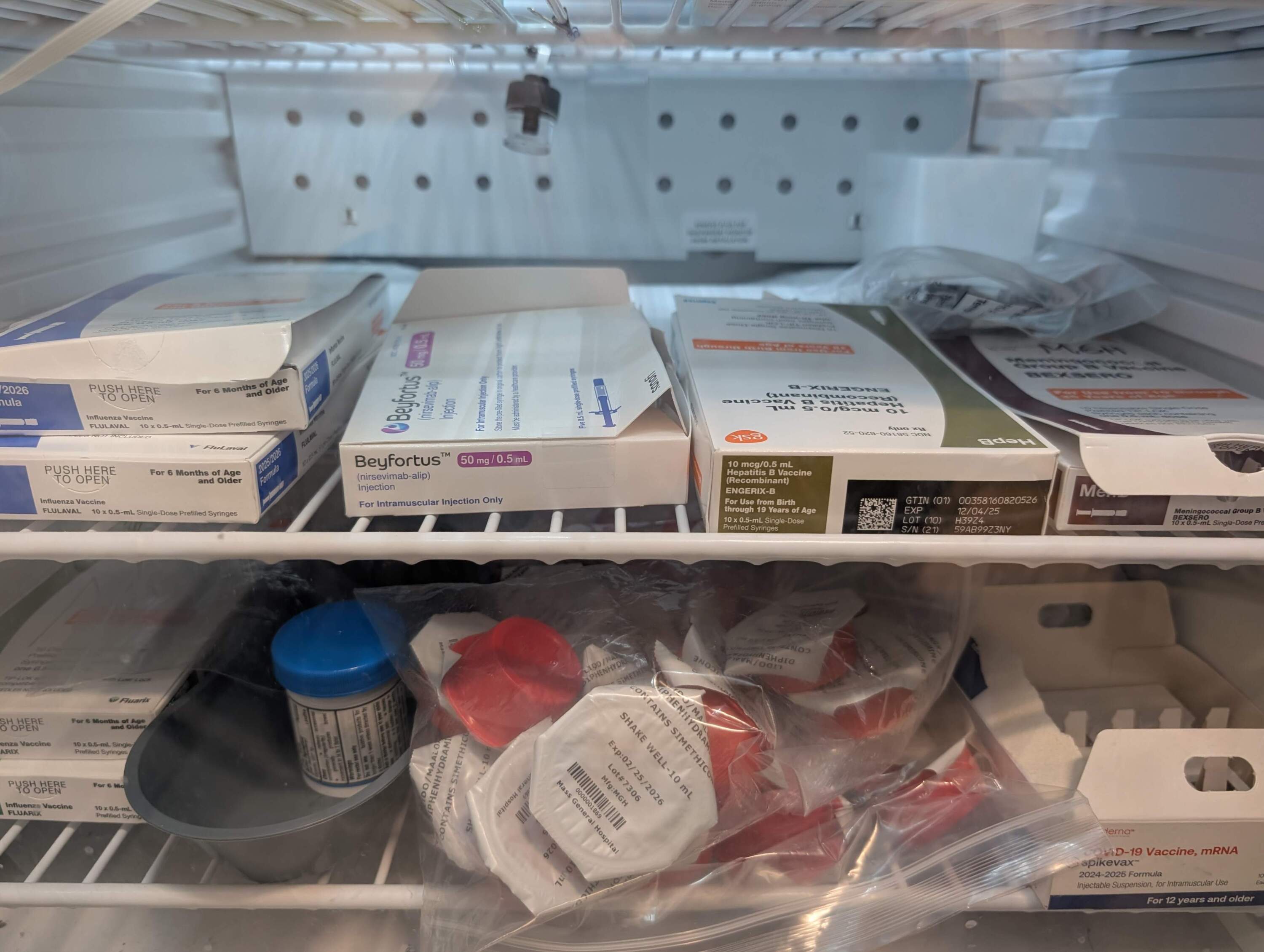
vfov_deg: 56.9
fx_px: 878
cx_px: 632
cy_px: 476
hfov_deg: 71.5
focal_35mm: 24
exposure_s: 1/54
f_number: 1.68
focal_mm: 6.9
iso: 197
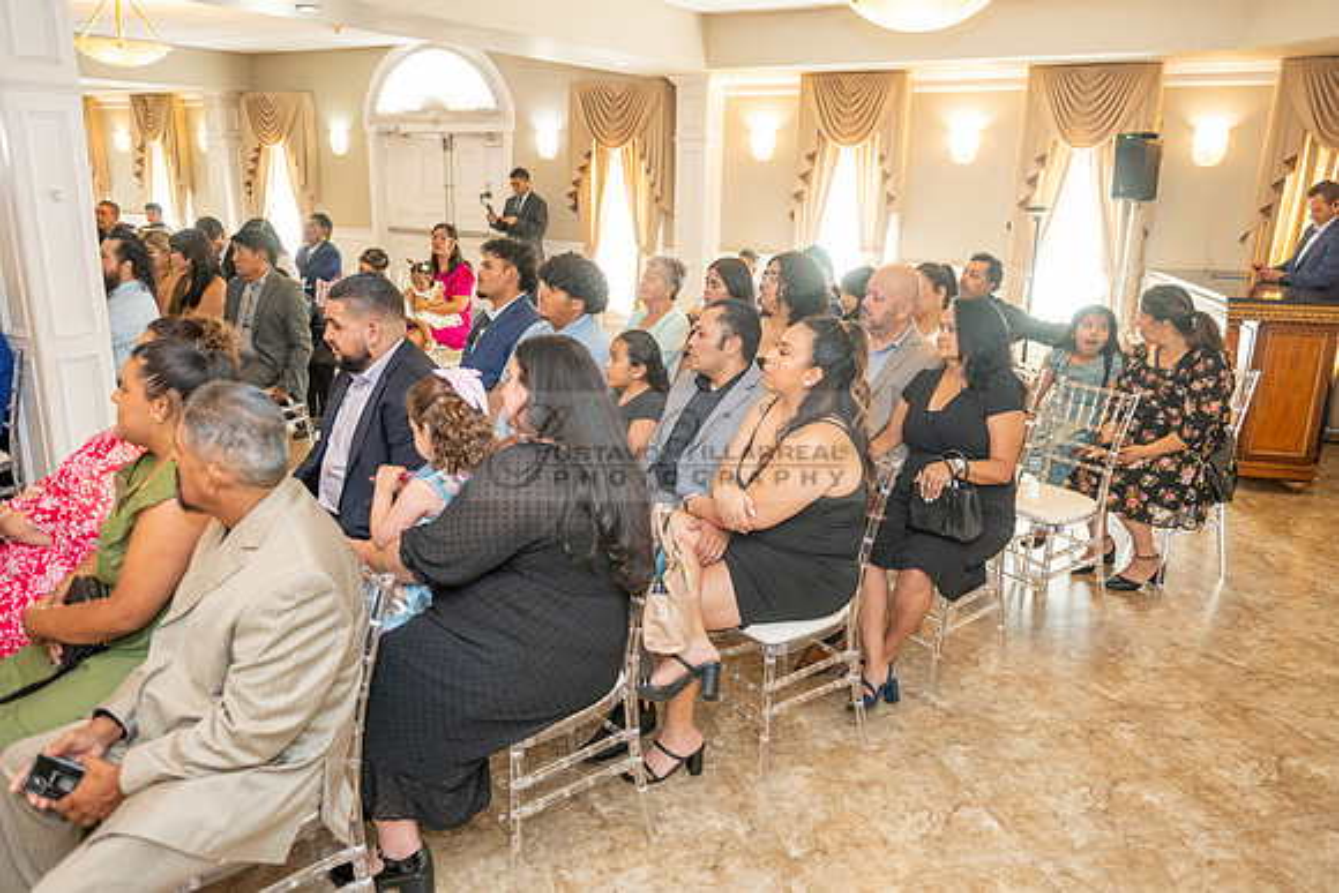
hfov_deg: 67.4
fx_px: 1004
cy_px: 446
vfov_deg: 48.0
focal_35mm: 27
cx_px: 670
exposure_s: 1/200
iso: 1250
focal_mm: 27
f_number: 3.5
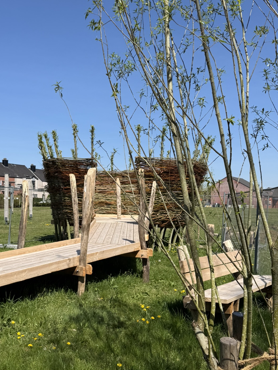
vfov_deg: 52.5
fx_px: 375
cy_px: 205
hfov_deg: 40.3
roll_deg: -1.6
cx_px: 100
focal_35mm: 35
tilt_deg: +1.2
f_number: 1.78
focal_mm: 6.76
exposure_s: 1/5319
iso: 80
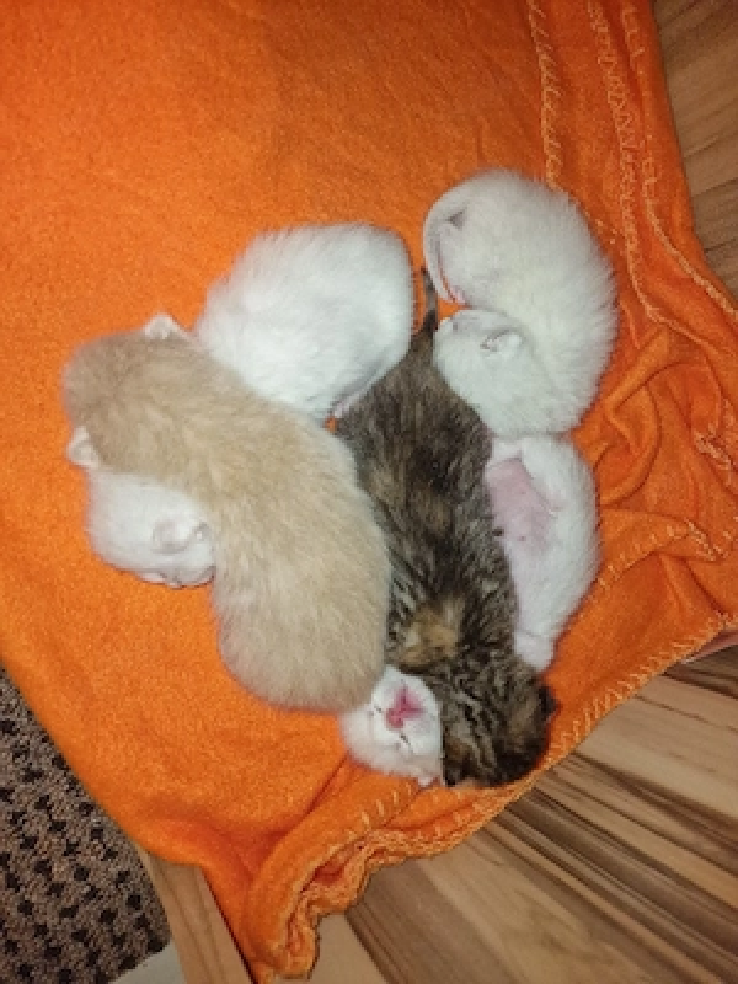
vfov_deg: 73.9
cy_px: 492
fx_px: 654
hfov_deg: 58.9
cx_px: 369
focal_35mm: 23
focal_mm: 6.4
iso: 250
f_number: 1.8
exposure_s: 1/100
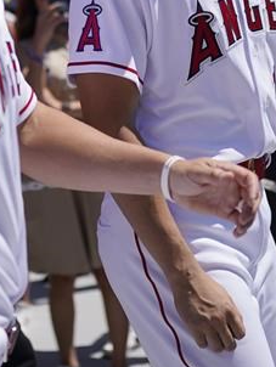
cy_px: -42
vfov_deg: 16.7
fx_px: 1210
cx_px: 81
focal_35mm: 114
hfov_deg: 13.0
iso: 250
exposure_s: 1/32000
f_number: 1.4
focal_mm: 35
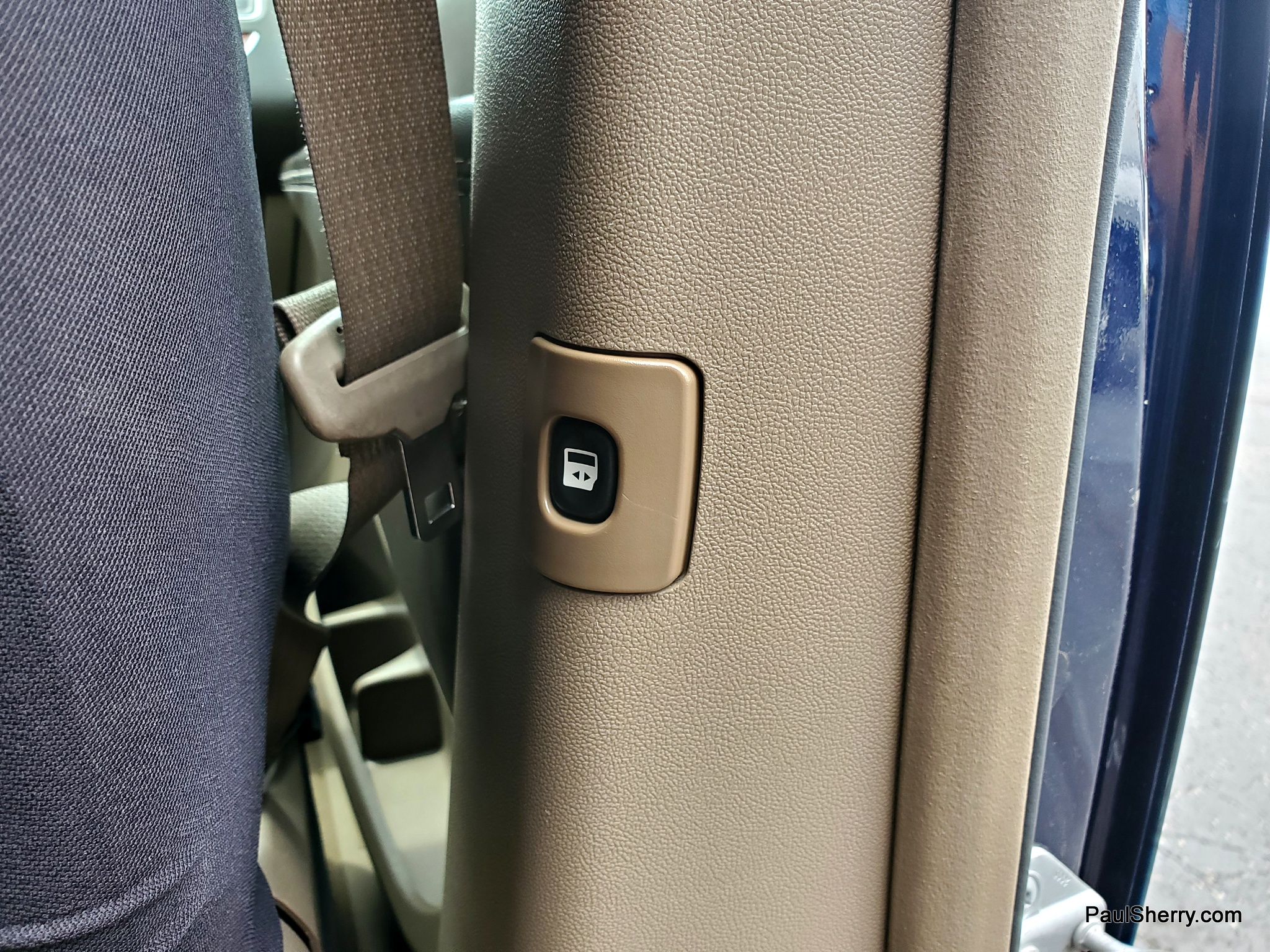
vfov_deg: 53.1
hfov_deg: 67.3
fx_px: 954
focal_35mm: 26
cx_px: 635
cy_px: 476
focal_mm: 4.3
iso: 80
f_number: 2.4
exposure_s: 1/100
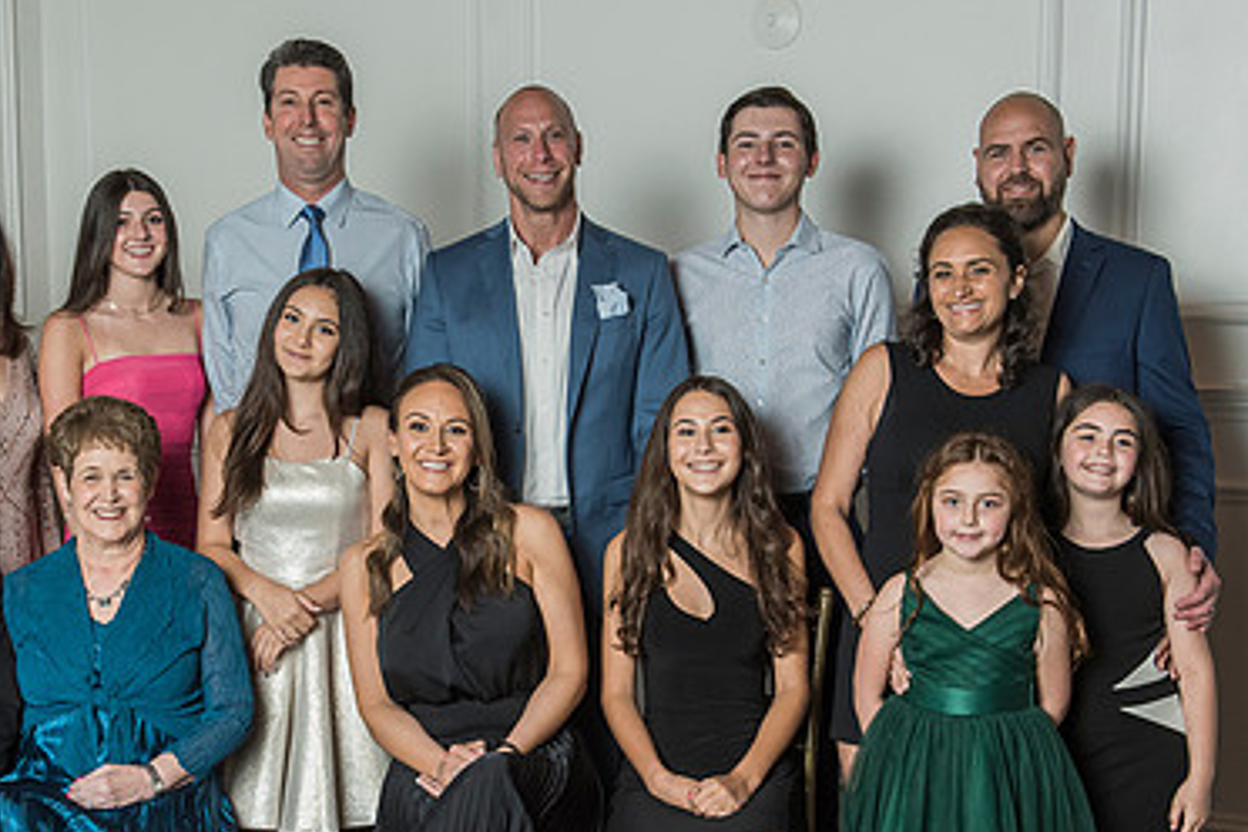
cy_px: 588
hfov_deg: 33.8
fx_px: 2045
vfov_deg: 22.8
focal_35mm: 59
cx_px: 464
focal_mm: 36
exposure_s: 1/125
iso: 1250
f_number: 6.3
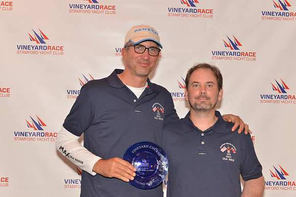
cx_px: 148
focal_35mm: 52
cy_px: 98
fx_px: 428
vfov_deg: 26.0
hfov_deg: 38.2
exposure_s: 1/15
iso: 2000
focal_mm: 52
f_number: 9
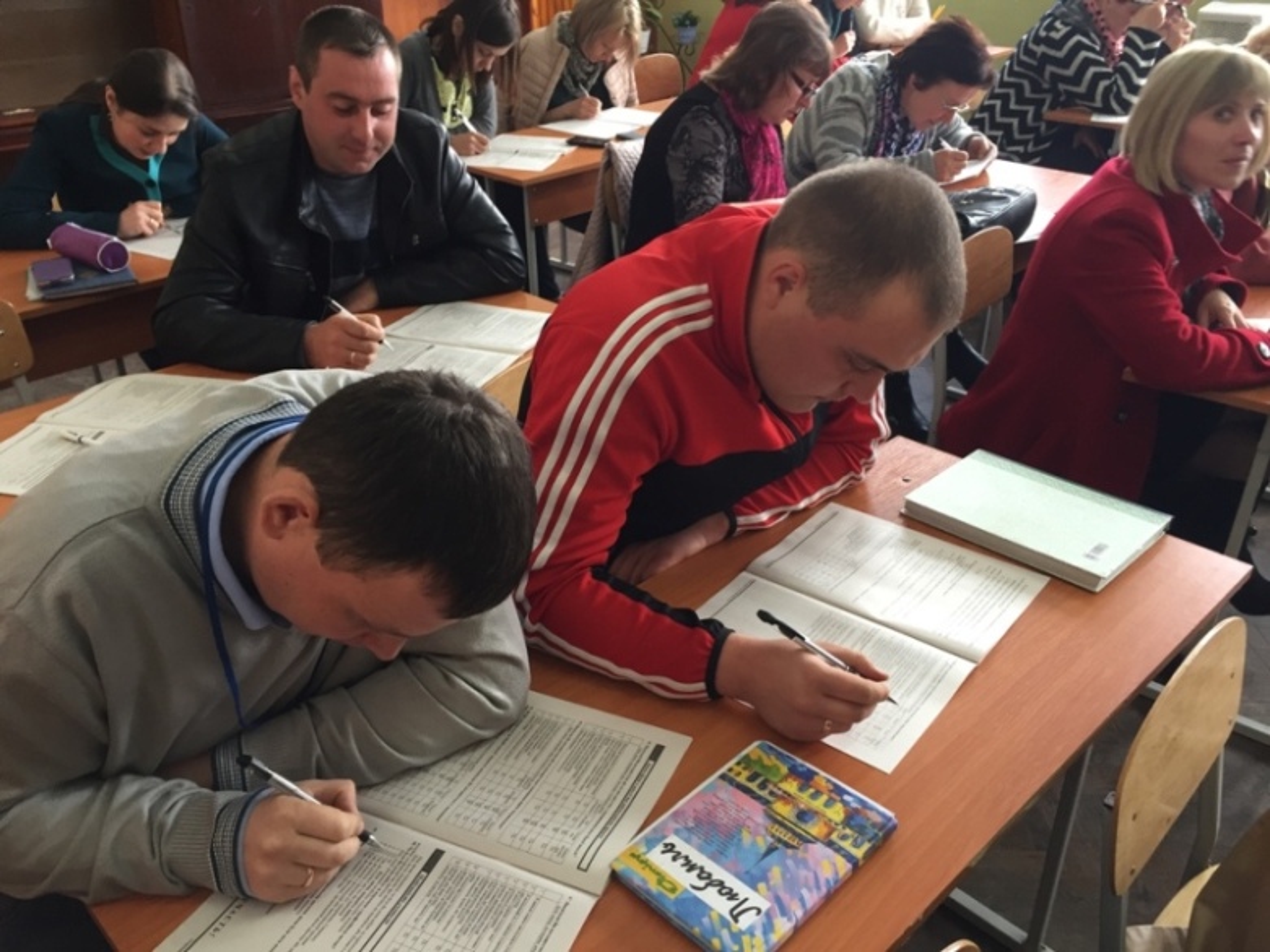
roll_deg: -0.9
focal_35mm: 29
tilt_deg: -30.3
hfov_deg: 61.7
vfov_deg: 48.2
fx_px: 1064
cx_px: 635
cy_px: 476
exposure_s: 1/33
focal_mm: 4.15
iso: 80
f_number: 2.2
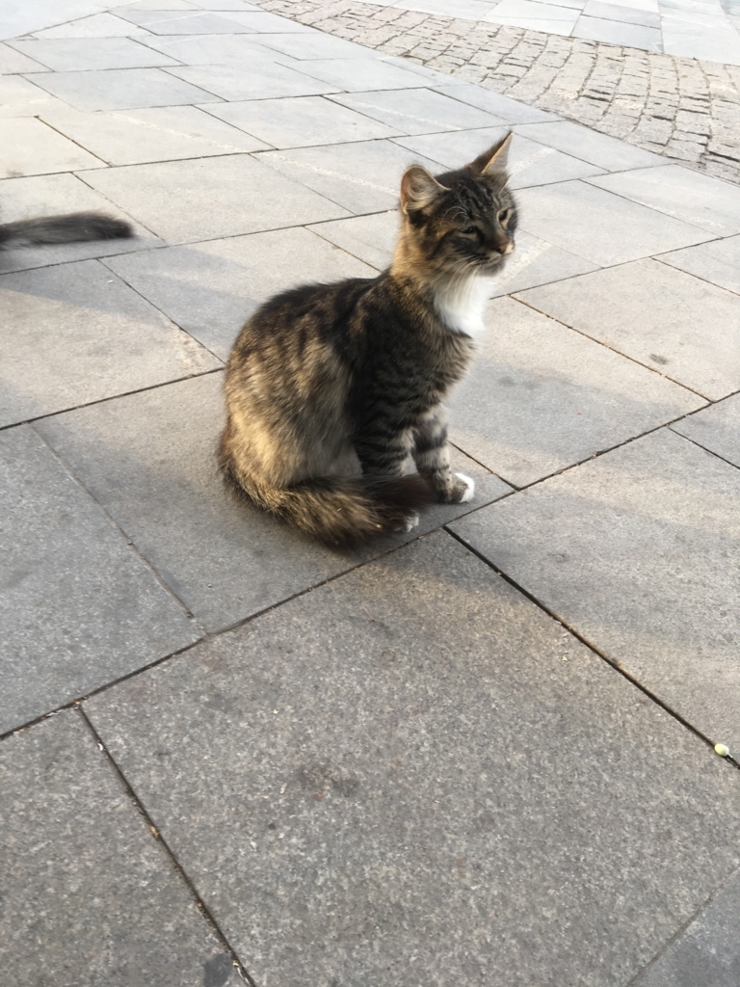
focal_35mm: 29
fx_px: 827
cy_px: 494
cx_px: 370
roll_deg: -8.0
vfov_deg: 61.7
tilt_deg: -36.2
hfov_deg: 48.2
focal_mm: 4.15
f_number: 2.2
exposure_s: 1/50
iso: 32
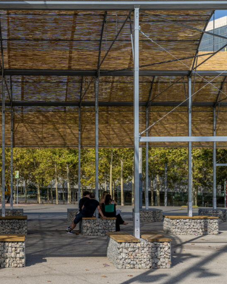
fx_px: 513
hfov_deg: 24.3
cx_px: 25
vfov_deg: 31.0
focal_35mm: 61
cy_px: 141
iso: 100
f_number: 4
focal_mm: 43
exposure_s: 1/1250
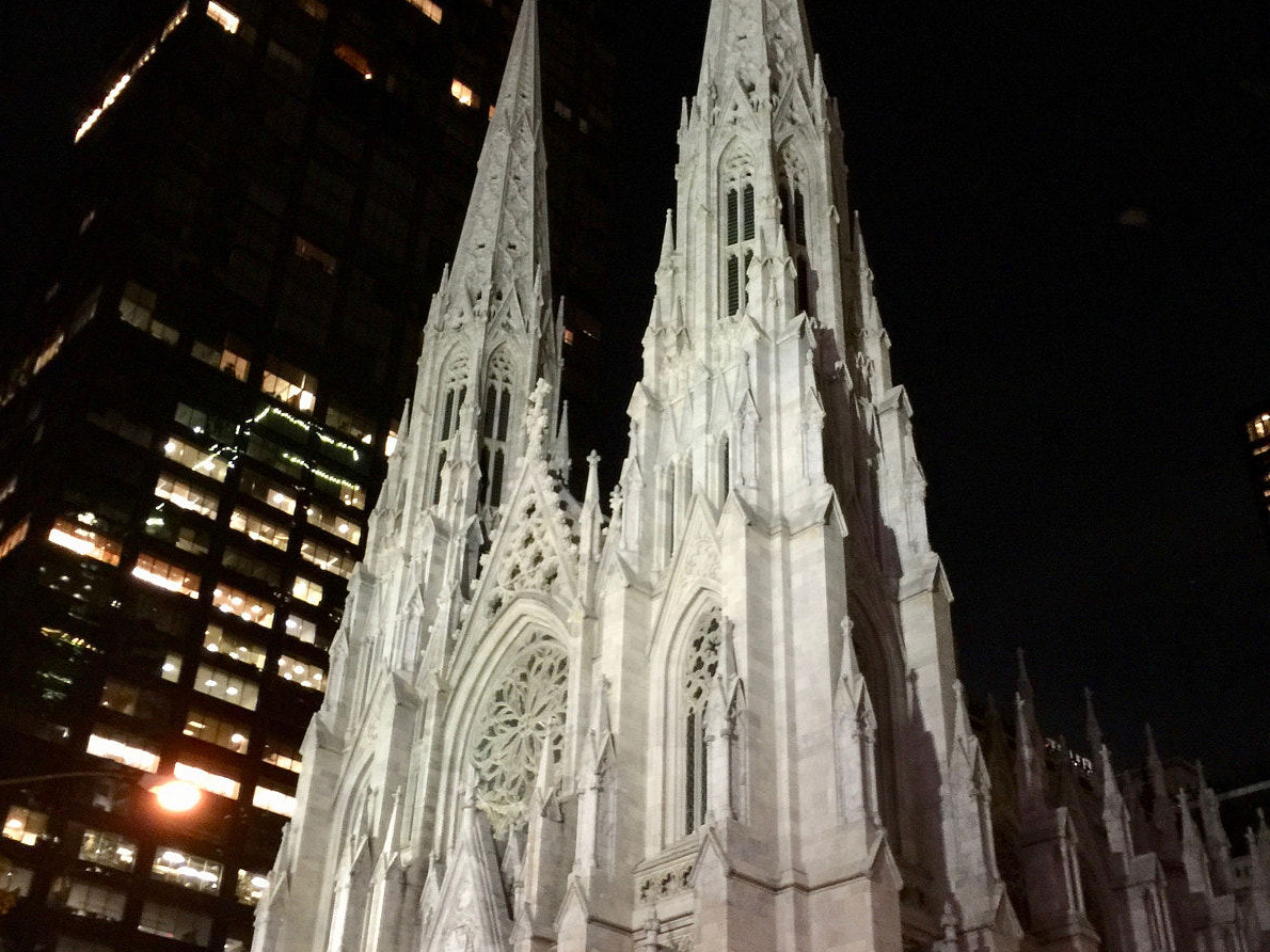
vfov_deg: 36.8
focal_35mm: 39
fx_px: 1431
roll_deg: -1.3
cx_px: 636
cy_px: 519
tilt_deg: +35.0
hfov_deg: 47.9
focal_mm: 4.15
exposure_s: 1/4
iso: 80
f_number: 2.2
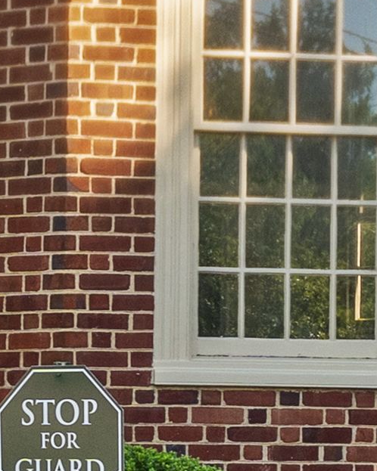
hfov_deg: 7.1
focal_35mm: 217
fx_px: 3028
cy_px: 497
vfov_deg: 8.8
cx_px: 145
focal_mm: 24
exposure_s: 1/100
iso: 1250
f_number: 10
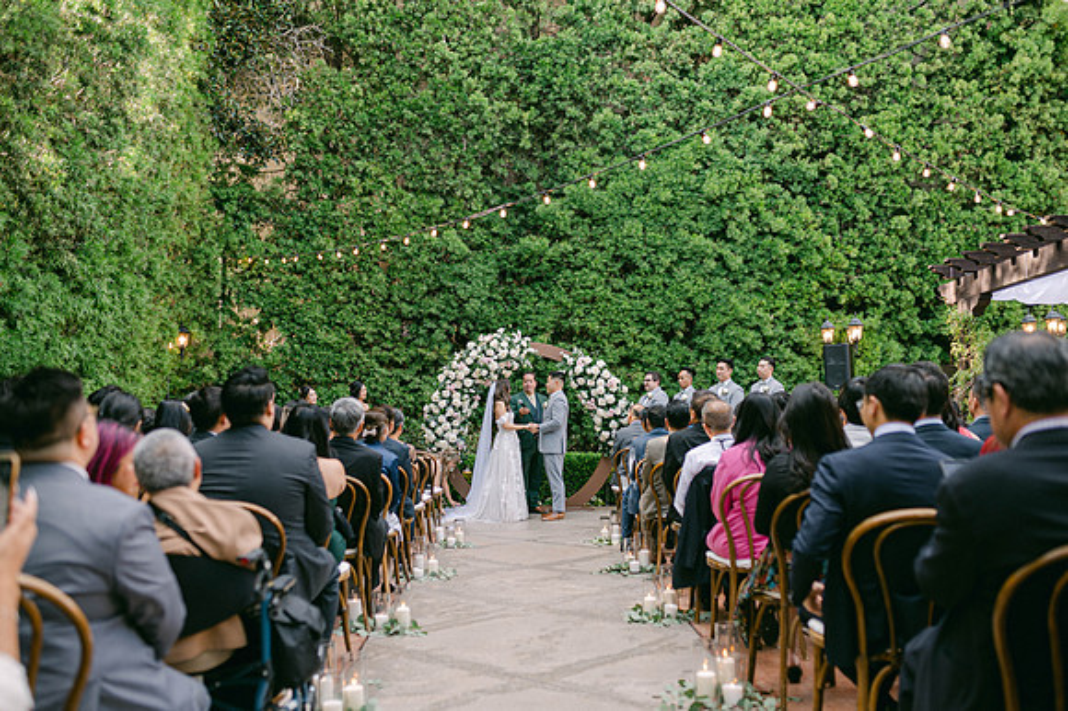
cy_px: 356
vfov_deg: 37.3
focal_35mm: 36
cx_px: 538
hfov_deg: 53.8
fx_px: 1053
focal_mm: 35
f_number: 2
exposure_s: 1/320
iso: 100
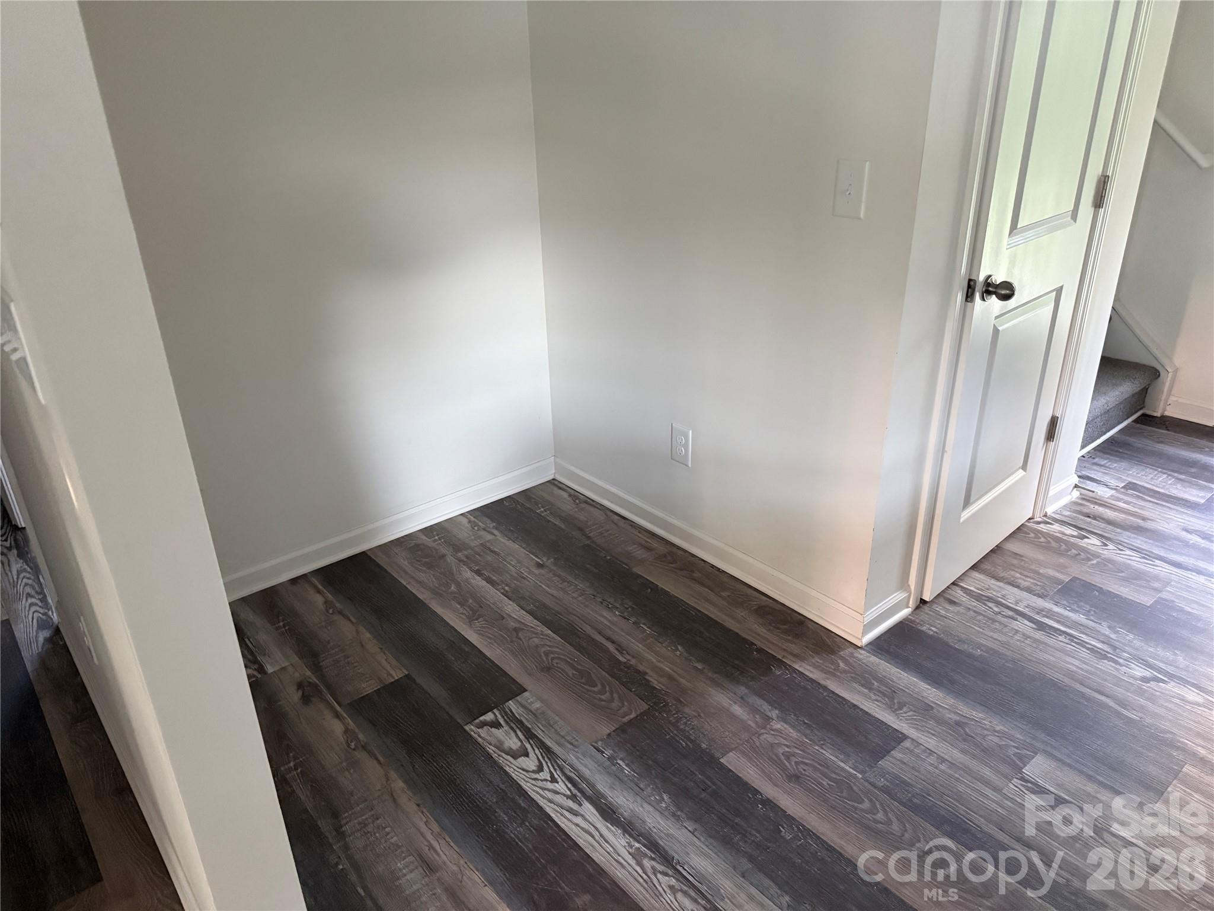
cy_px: 456
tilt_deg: -24.7
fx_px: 842
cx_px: 607
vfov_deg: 56.8
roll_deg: +3.7
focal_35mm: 24
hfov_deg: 71.6
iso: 800
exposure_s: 1/52
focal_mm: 6.76
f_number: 1.78
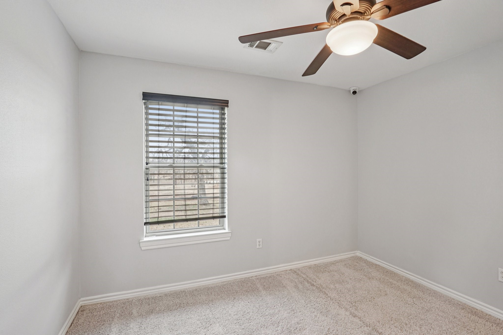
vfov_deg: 73.7
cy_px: 168
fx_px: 224
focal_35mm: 16
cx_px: 252
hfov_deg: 96.7
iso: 400
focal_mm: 16
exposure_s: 1/20
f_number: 8
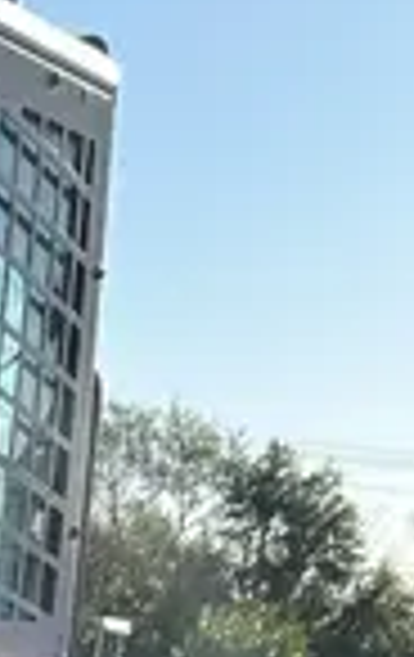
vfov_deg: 13.4
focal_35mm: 138
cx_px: -724
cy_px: 1240
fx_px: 2477
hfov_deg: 8.4
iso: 50
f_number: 1.5
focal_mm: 5.7
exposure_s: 1/1280
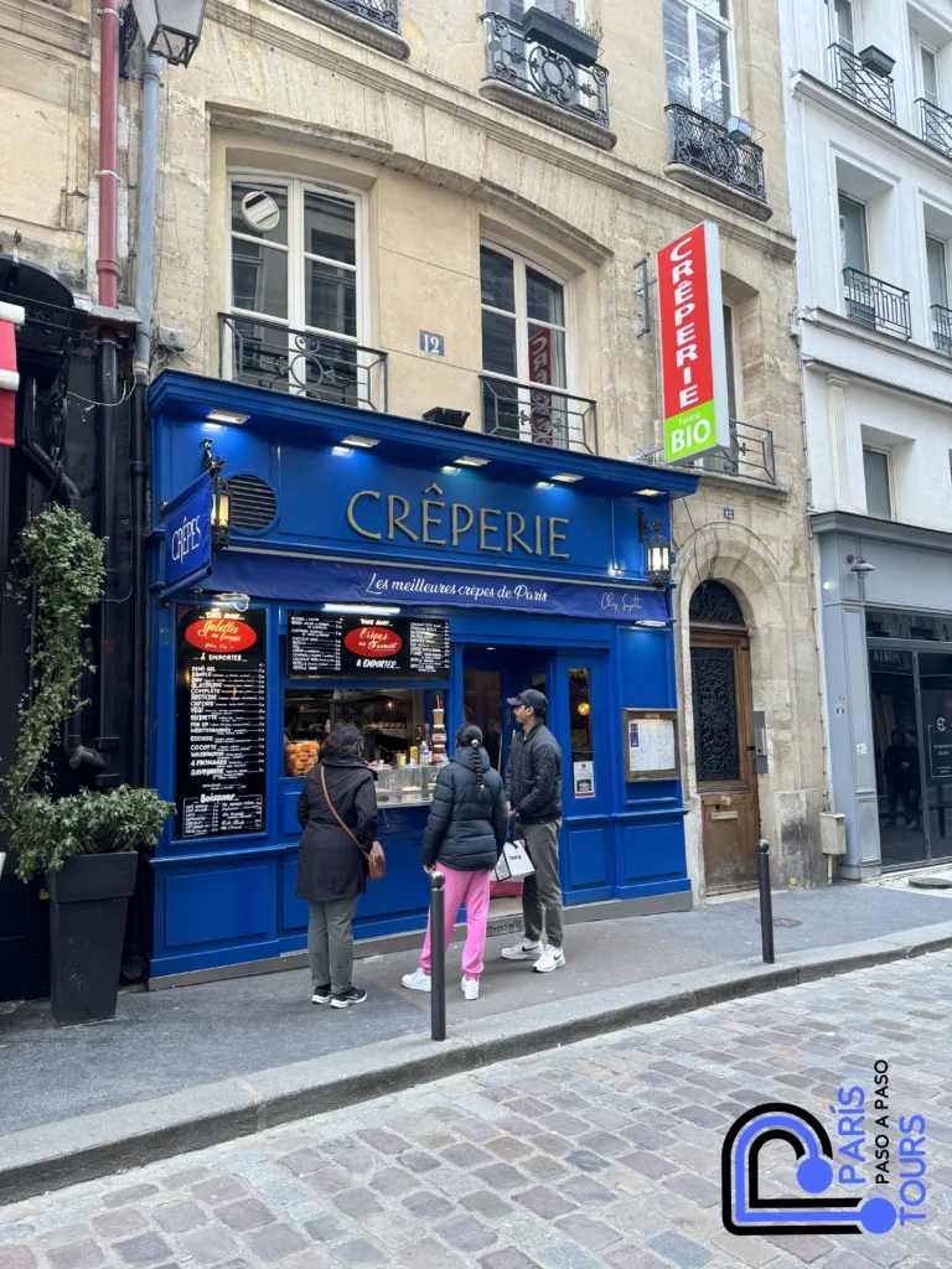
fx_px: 880
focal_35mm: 24
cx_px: 476
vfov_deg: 71.6
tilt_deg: +6.7
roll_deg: +1.3
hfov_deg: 56.8
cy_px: 634
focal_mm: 6.76
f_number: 1.78
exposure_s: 1/147
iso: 64
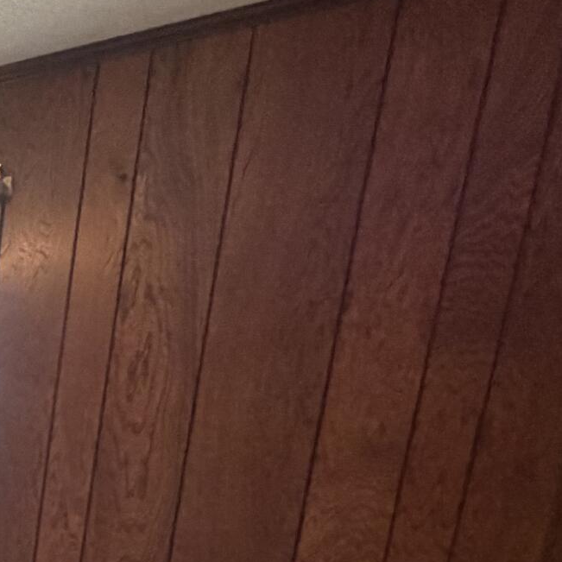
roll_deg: +1.3
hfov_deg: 18.9
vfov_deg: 24.6
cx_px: -559
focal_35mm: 57
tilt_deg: -14.9
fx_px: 1047
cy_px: 799
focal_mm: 2.22
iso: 320
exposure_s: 1/60
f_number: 2.2
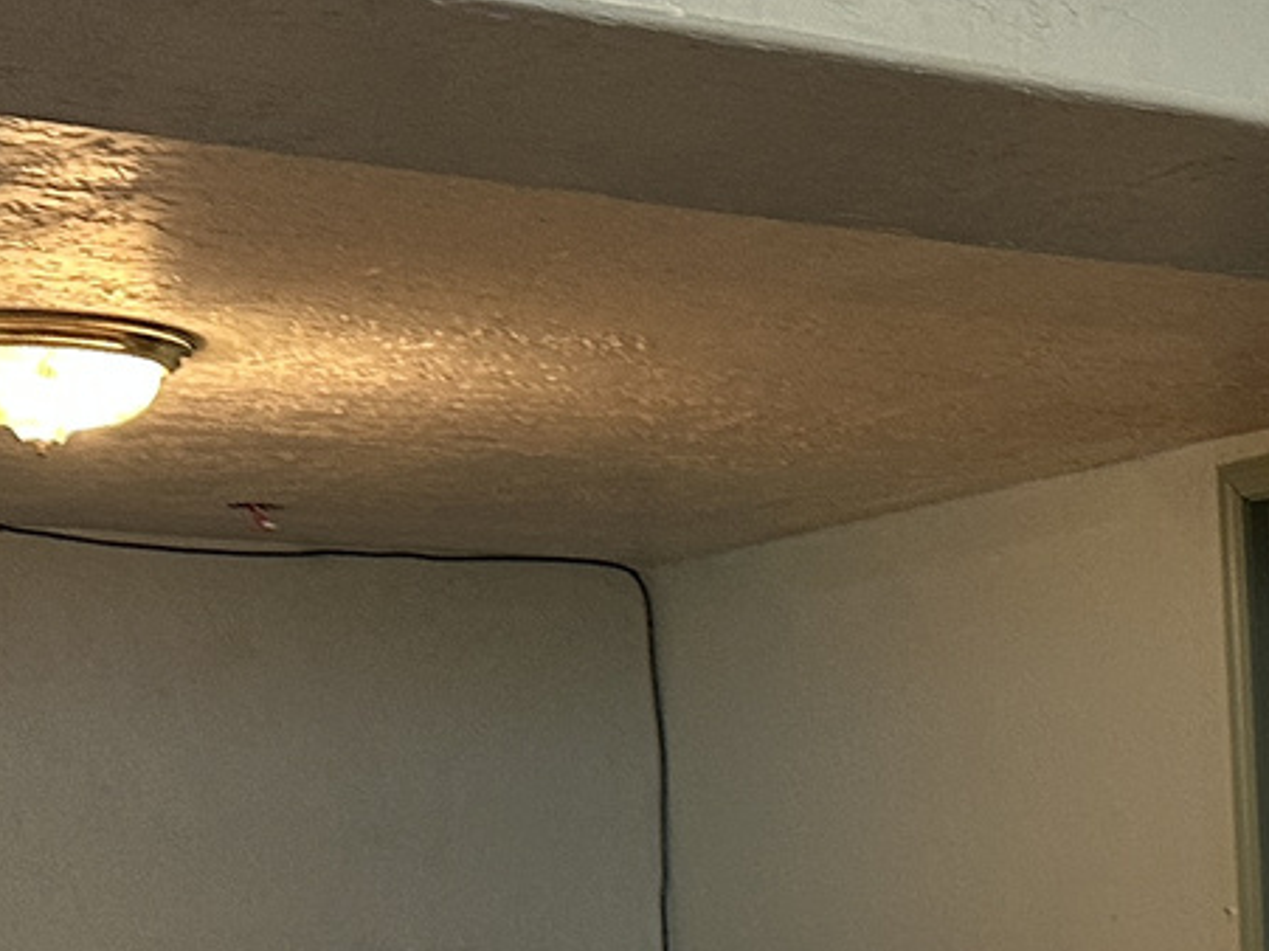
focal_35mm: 109
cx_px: 1702
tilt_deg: -3.0
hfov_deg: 16.9
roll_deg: +1.4
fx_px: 3995
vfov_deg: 12.9
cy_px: 1365
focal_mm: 6.86
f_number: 1.78
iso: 250
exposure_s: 1/60
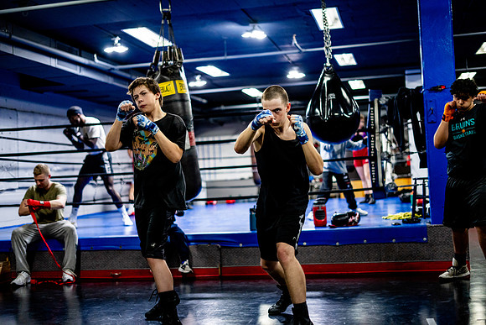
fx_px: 675
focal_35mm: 50
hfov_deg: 39.6
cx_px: 243
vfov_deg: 27.0
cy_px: 162
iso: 3200
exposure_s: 1/500
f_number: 1.8
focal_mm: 50
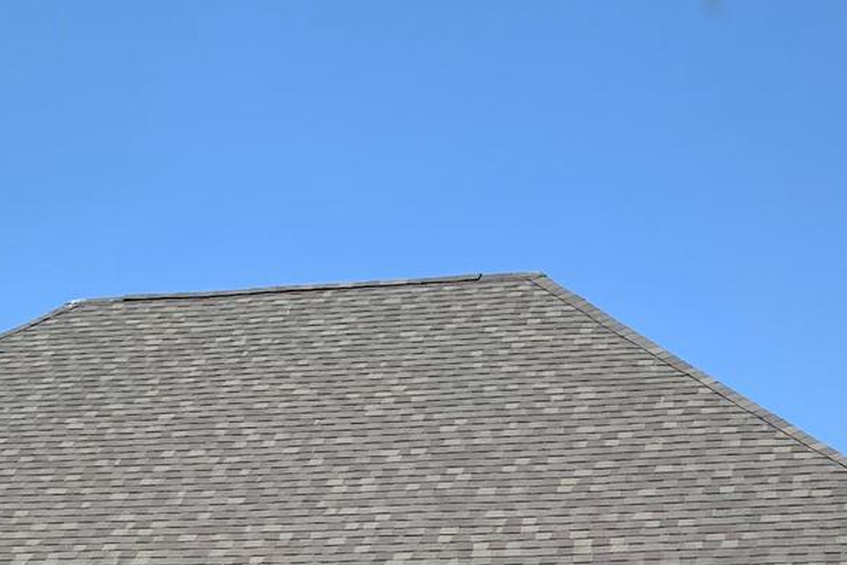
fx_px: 2188
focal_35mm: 93
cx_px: 417
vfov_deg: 13.1
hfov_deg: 21.9
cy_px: 1065
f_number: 1.8
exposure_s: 1/1845
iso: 25
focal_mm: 4.25
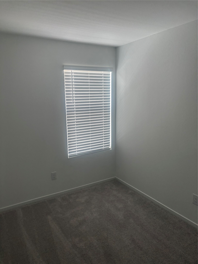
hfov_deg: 53.1
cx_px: 99
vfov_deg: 67.3
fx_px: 198
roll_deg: +2.3
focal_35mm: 26
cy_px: 132
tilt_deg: -8.2
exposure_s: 1/76
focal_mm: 5.96
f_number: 1.6
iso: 125
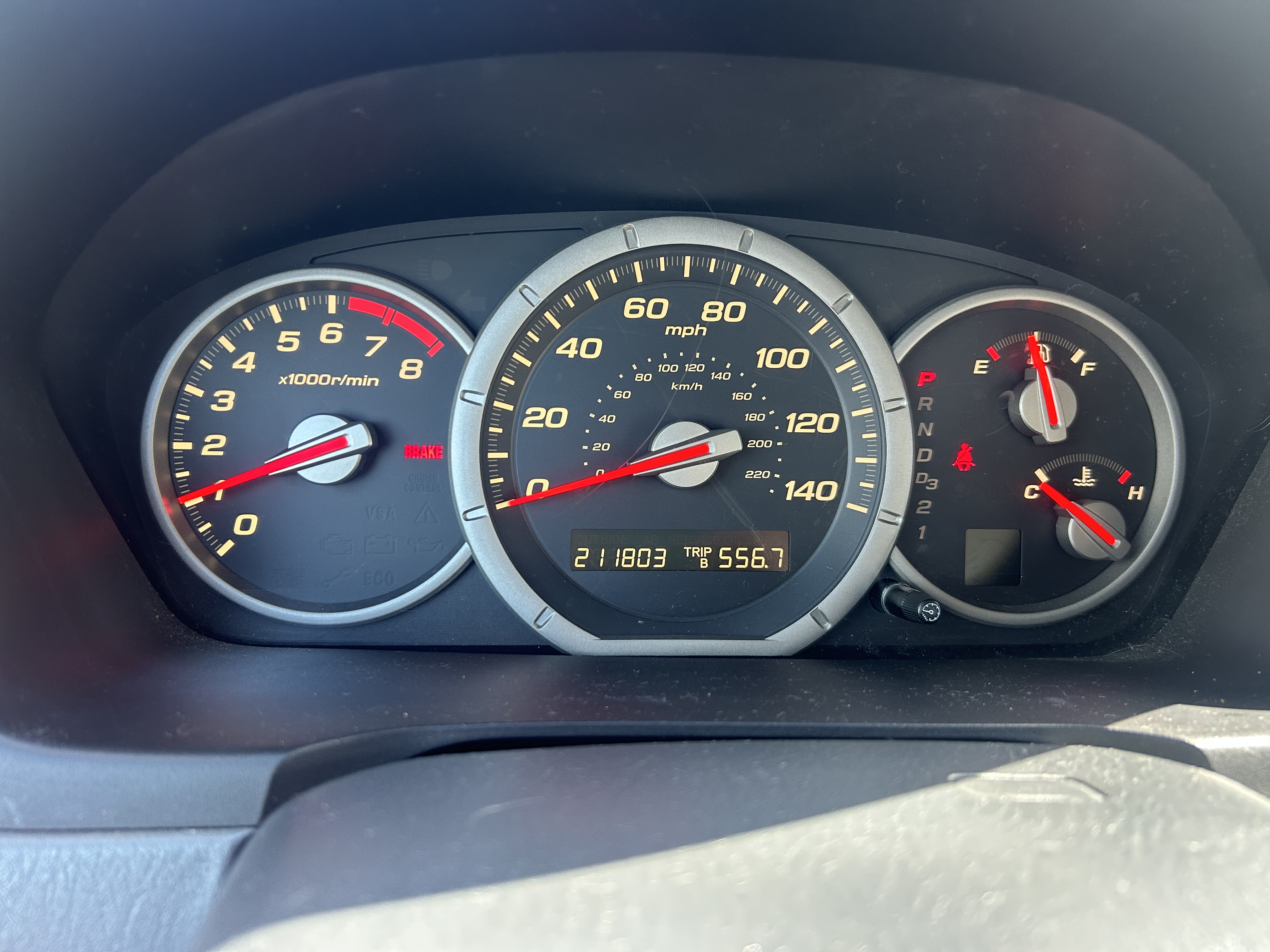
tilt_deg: -17.4
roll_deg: -0.7
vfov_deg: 53.1
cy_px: 476
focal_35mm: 26
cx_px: 635
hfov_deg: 67.3
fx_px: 954
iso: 100
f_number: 1.5
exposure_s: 1/70
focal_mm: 5.7
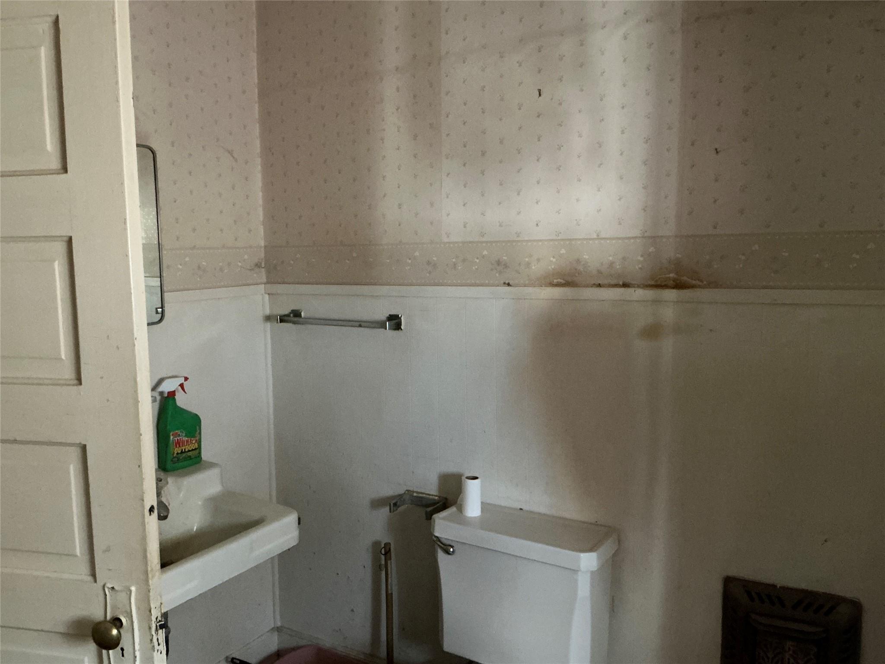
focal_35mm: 28
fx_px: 716
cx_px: 442
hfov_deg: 63.4
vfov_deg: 49.7
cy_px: 332
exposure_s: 1/25
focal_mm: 3
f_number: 1.8
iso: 640
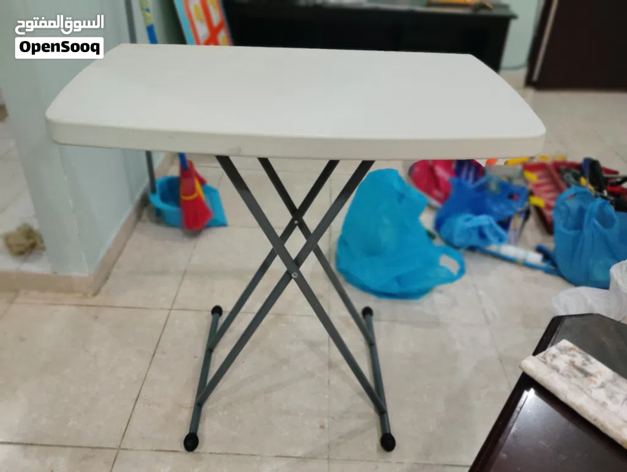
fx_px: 526
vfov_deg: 48.3
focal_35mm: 29
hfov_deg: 61.6
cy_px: 236
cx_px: 314
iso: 388
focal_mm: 4.25
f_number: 1.8
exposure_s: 1/33.3
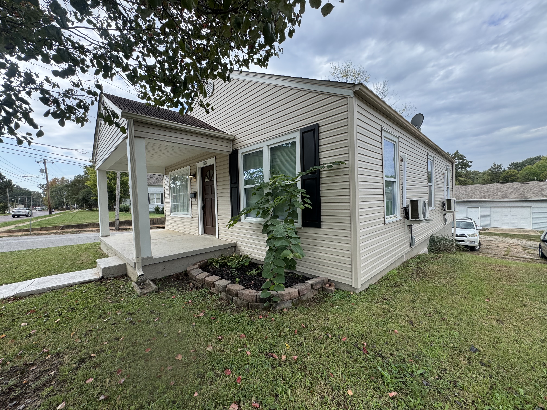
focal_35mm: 14
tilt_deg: -0.5
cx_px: 274
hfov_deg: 102.1
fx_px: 221
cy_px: 205
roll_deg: +2.1
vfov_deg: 85.7
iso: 40
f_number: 2.2
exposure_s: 1/625
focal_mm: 2.22
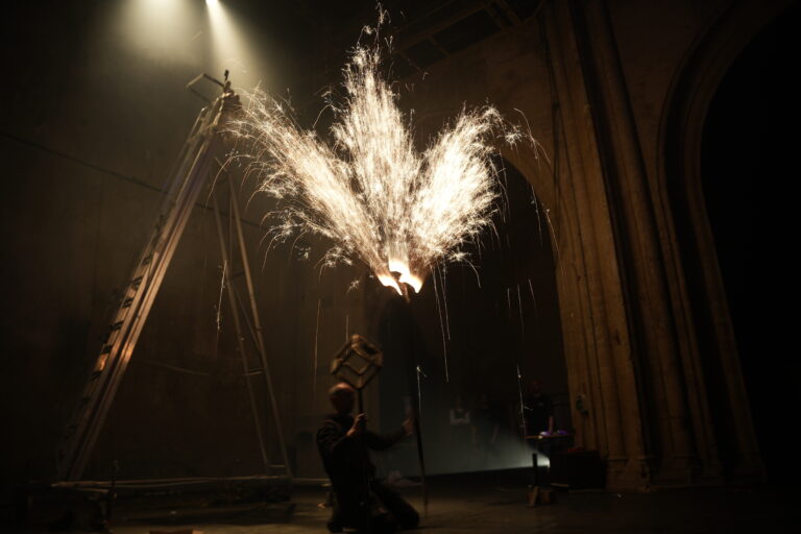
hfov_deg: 73.7
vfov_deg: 53.1
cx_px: 400
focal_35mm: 24
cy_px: 267
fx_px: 534
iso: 100
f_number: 3.2
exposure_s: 1/2.5
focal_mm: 24
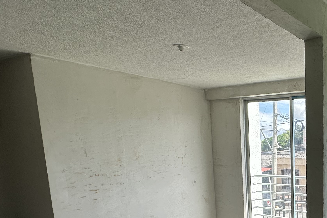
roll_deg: +0.3
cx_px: 322
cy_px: 200
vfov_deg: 35.4
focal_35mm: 35
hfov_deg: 46.3
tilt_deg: -9.9
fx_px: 318
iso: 40
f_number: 2.2
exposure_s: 1/619
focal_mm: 2.22
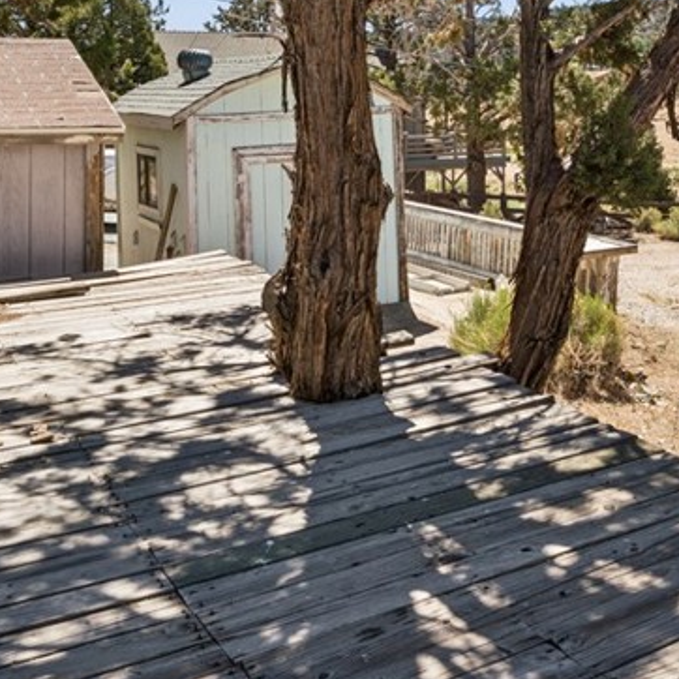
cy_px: 73
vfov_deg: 33.3
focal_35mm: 48
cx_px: 591
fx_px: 1076
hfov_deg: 33.5
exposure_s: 1/25
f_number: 22
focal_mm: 20.2
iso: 100
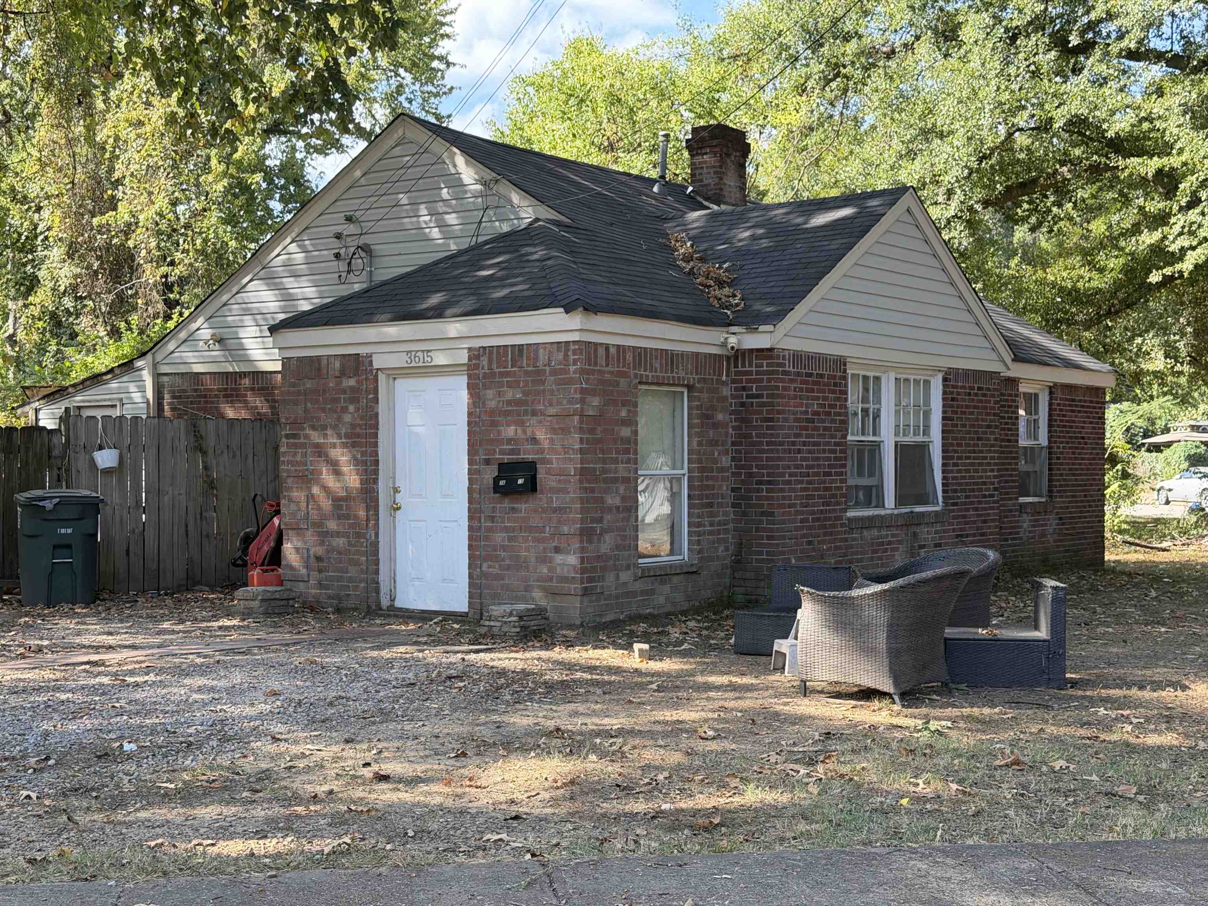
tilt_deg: -0.1
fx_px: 1675
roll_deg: -0.2
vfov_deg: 30.3
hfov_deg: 39.7
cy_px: 453
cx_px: 604
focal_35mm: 48
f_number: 1.78
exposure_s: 1/587
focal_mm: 6.76
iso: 100
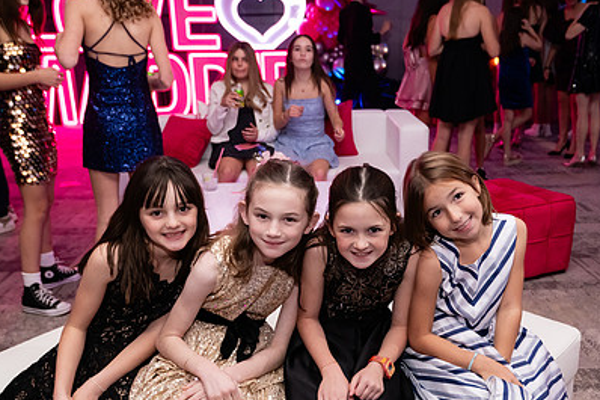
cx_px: 332
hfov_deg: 50.6
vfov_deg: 34.8
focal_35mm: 38
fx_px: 633
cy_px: 250
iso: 1600
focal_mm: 26
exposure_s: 1/125
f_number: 4
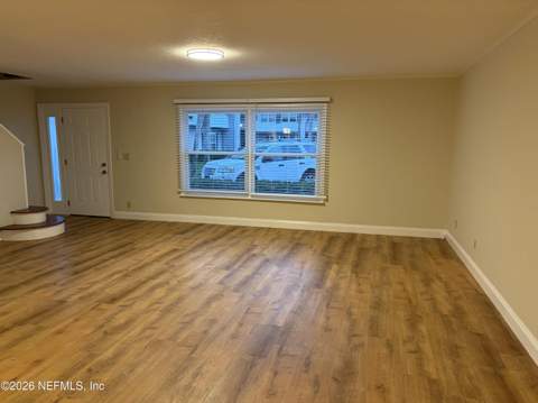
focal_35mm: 26
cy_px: 202
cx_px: 269
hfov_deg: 67.4
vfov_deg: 53.0
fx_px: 404
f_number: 1.6
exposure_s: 1/60
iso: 250
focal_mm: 5.96
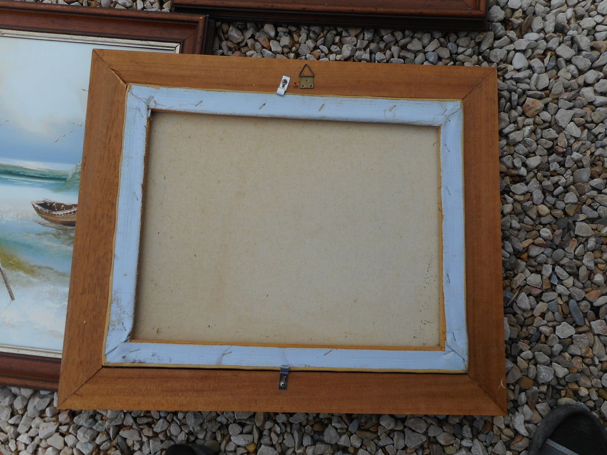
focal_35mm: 25
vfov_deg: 54.9
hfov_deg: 69.4
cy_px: 228
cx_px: 304
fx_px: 438
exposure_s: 1/500
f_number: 3.7
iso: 80
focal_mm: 4.5
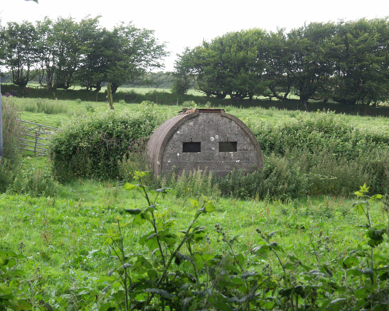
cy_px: 155
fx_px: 1566
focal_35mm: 136
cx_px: 200
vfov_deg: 11.4
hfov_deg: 14.2
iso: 200
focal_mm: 33.27
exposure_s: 1/80
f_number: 5.6
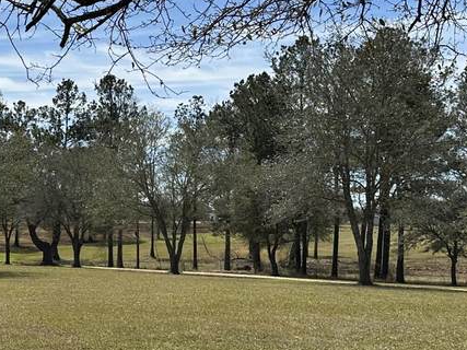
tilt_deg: +0.9
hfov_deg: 25.2
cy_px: 217
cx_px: -44
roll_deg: -0.5
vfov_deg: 20.4
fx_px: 971
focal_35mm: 72
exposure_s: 1/5848
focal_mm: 6.86
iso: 80
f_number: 1.78
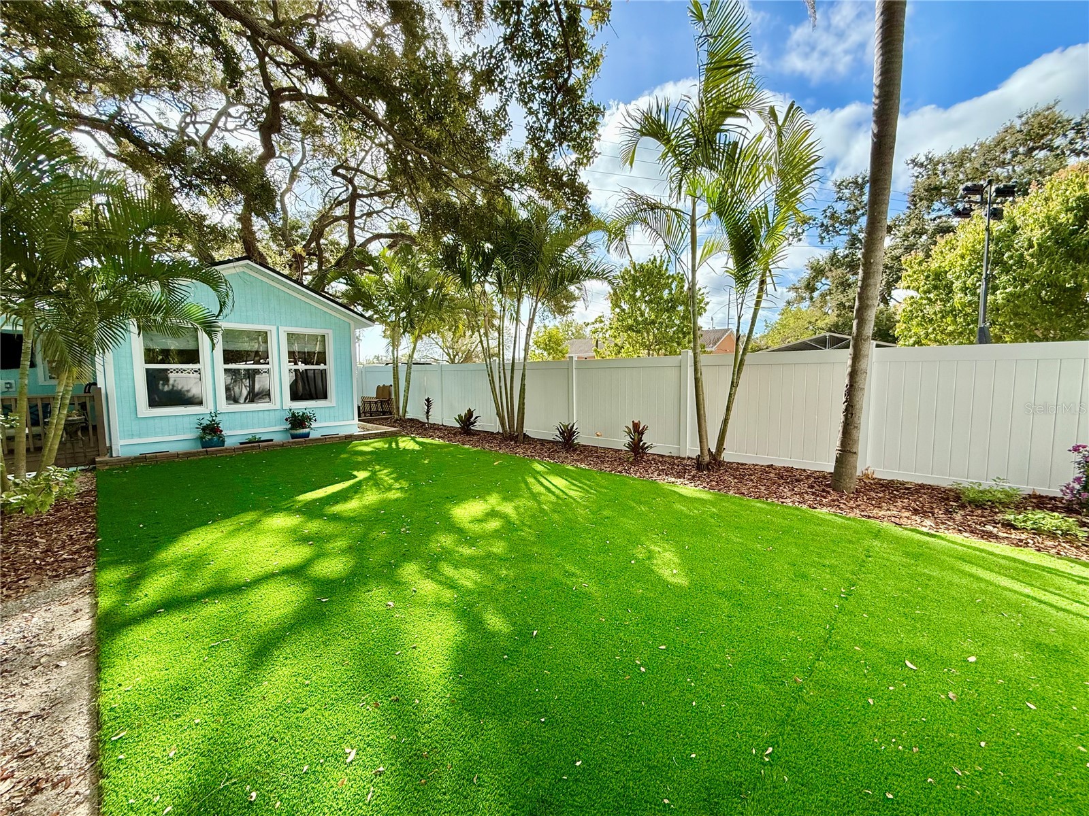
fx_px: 440
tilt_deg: -4.7
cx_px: 544
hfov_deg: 102.1
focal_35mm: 14
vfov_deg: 85.7
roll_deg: +0.9
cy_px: 408
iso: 64
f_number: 2.2
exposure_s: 1/717
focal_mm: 2.22
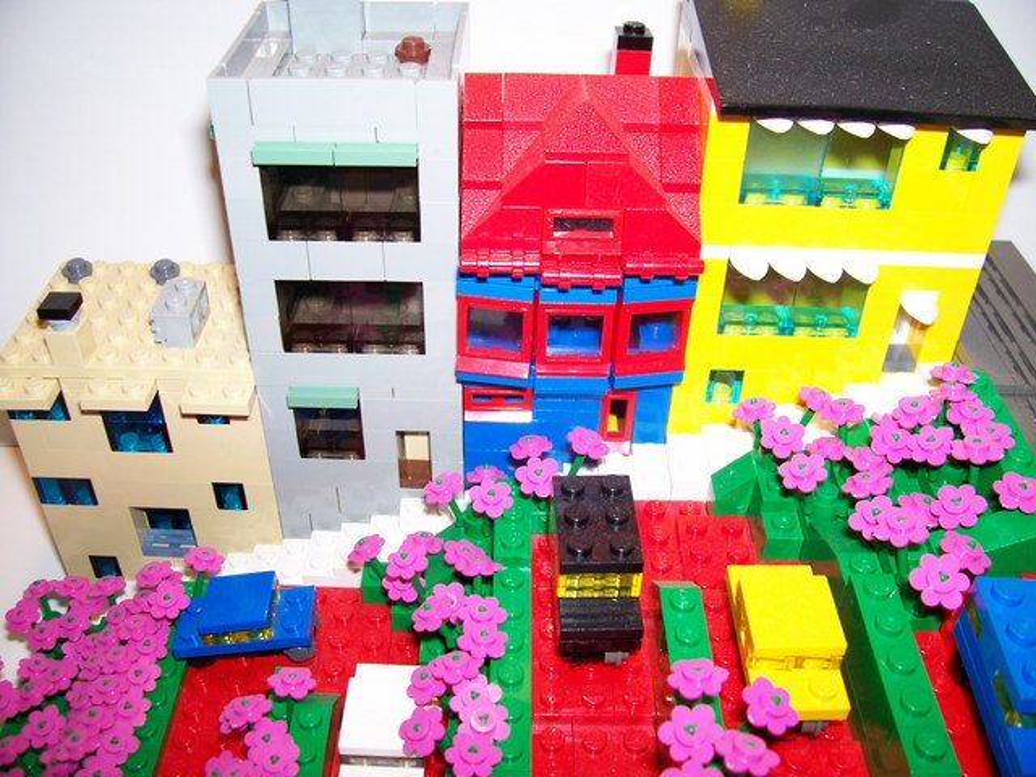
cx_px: 518
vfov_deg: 41.8
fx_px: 1018
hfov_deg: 54.0
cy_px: 388
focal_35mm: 34
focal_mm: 5.6
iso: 80
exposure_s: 1/64
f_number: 2.7
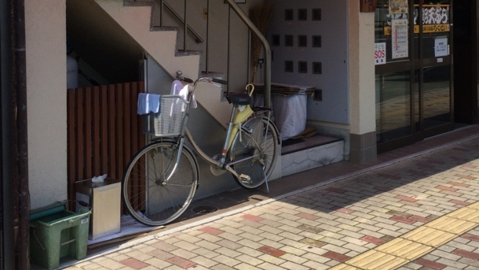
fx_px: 673
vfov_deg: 22.0
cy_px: 20
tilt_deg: -3.8
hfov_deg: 38.7
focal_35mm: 53
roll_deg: +0.7
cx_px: 321
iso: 32
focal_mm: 4.15
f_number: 2.2
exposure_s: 1/1580
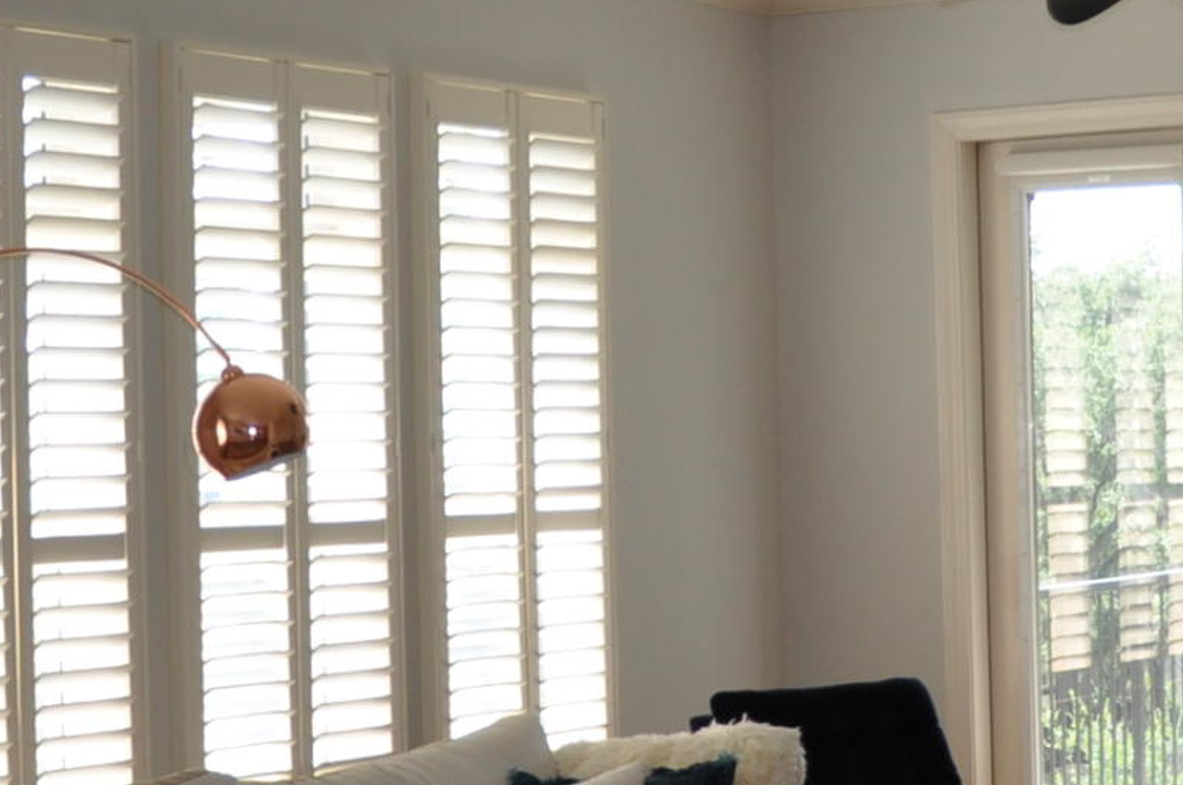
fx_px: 3413
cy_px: 328
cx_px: 800
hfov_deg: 19.6
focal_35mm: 104
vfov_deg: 13.1
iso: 320
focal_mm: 18
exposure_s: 1/160
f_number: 3.5
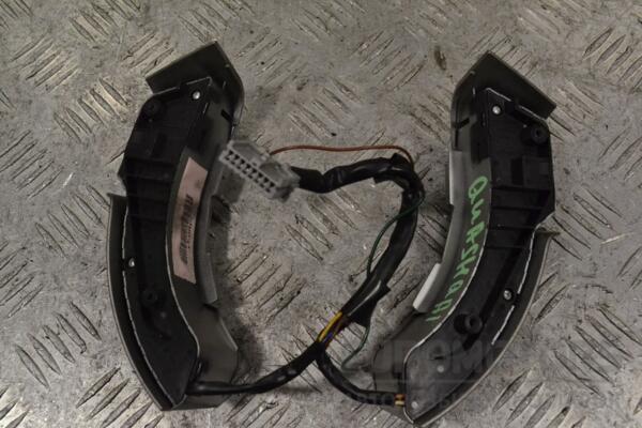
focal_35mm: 36
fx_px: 642
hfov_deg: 53.1
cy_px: 214
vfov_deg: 36.9
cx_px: 321
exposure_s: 1/400
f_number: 10
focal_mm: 24
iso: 3200
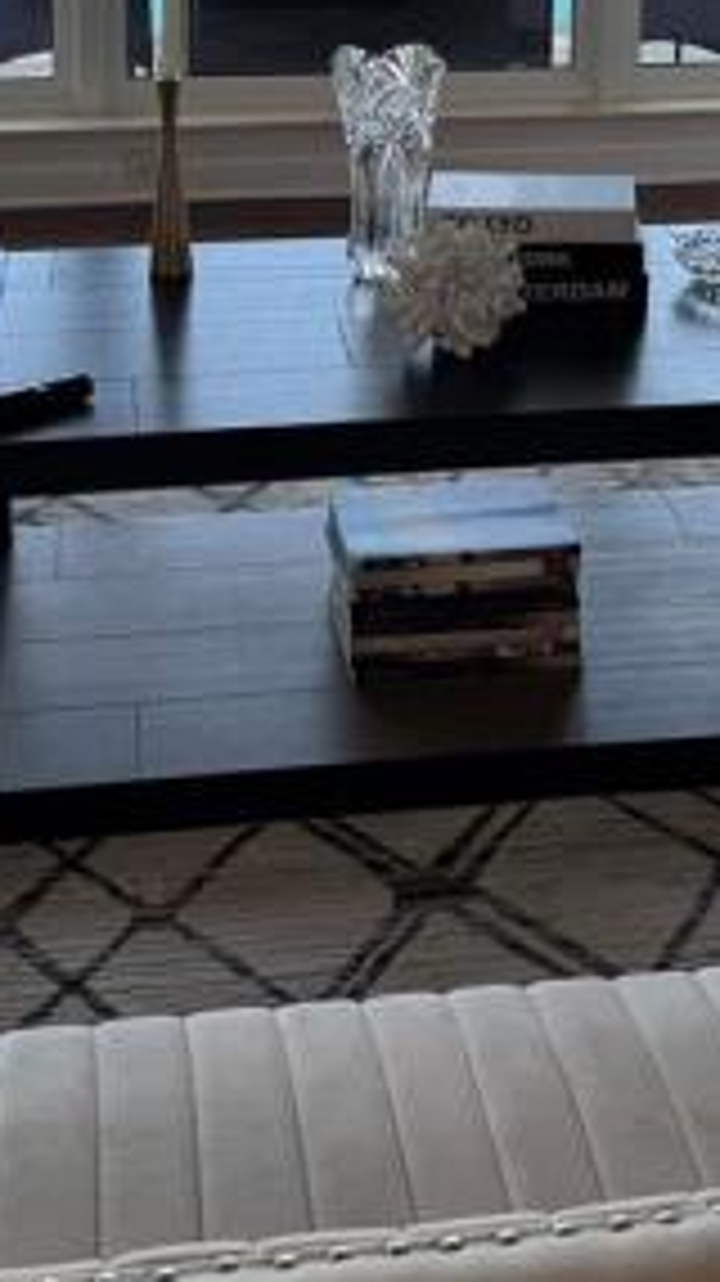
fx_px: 2243
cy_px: 9
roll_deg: +0.1
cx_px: 446
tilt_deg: -10.8
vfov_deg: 29.8
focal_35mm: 66
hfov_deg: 18.2
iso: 64
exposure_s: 1/120
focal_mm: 6.76
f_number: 1.78
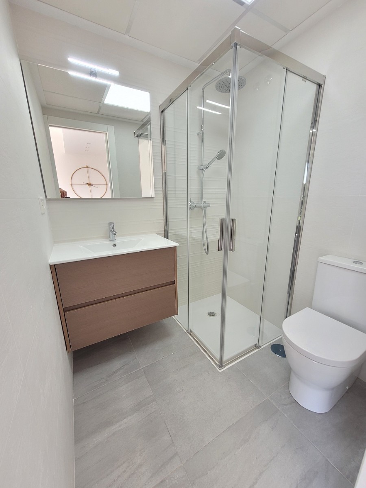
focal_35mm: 13
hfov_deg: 89.9
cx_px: 183
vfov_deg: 106.2
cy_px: 244
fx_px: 183
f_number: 2.2
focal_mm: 1.74
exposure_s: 1/50
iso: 100
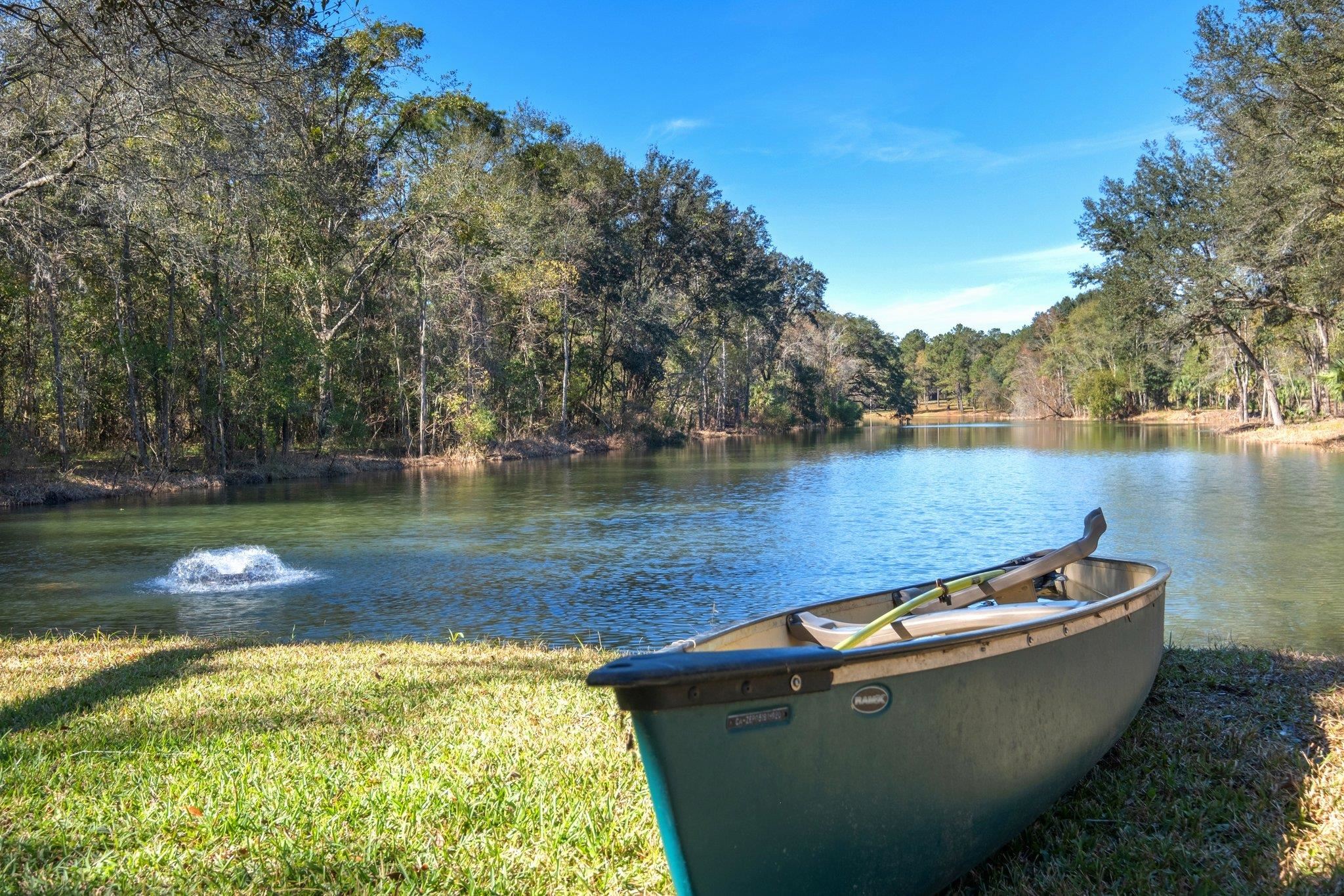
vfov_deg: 36.9
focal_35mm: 36
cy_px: 448
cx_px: 672
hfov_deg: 53.1
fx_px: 1344
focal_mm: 24
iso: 250
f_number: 8
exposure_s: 1/500
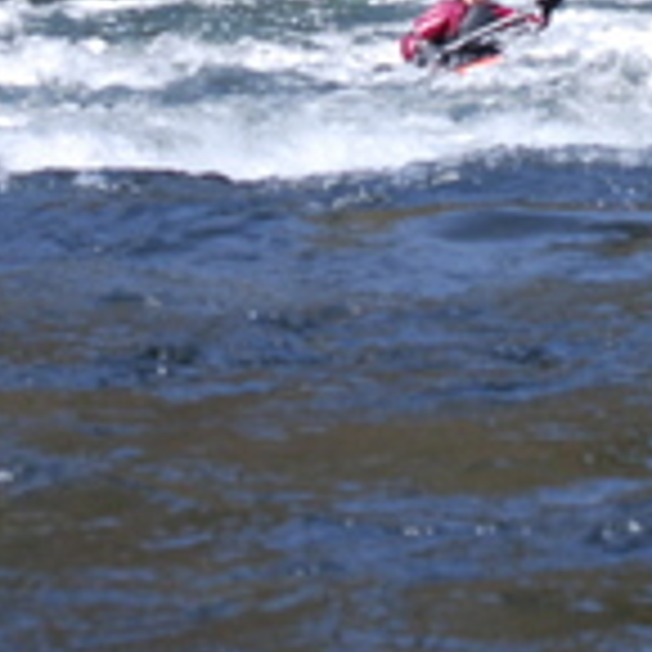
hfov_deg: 7.1
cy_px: -344
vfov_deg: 7.0
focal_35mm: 246
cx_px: 459
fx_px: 5250
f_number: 7.1
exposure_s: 1/200
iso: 200
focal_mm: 35
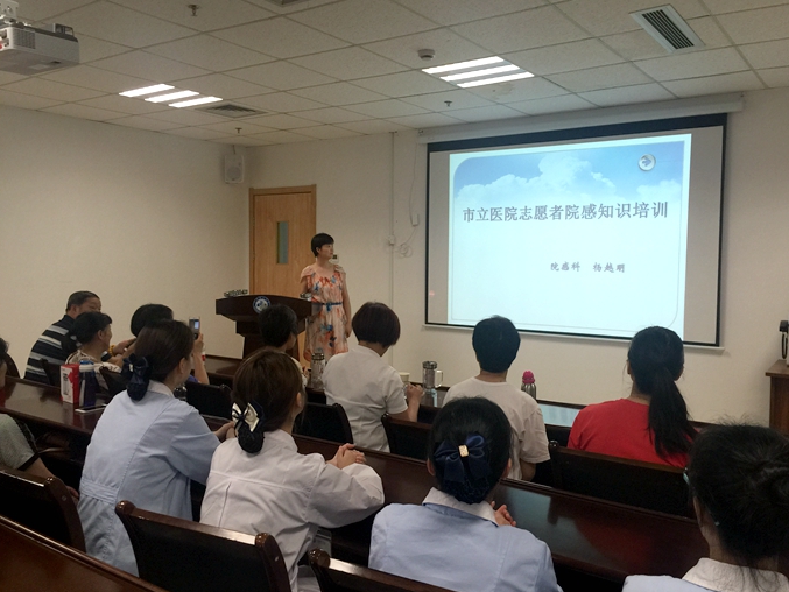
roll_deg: -1.9
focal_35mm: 30
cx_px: 407
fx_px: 684
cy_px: 297
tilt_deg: -2.2
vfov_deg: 46.8
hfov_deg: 59.9
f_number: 2.2
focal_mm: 4.15
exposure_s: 1/33
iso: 40
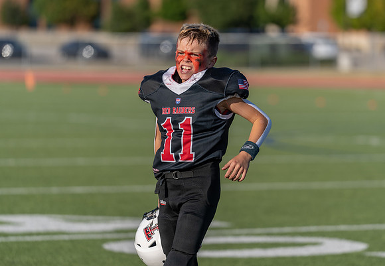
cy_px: 126
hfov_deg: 9.3
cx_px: 212
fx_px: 2372
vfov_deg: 6.4
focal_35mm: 219
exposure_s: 1/1250
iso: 100
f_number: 3.5
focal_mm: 200
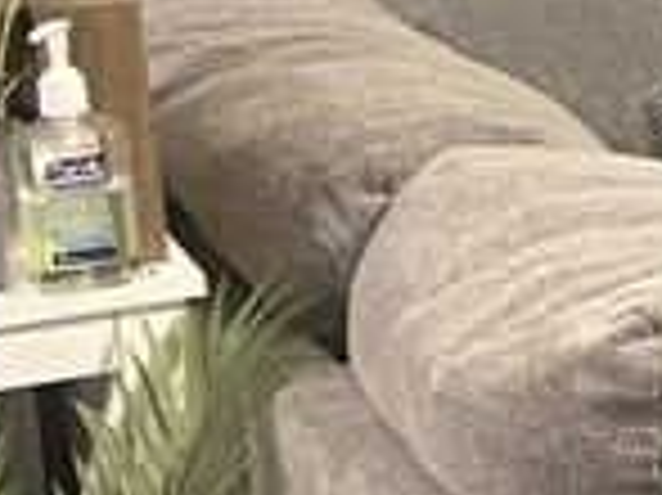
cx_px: 2238
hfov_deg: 8.4
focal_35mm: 181
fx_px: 3459
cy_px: -76
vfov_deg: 8.1
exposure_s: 1/60
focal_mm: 5.7
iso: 500
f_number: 1.5
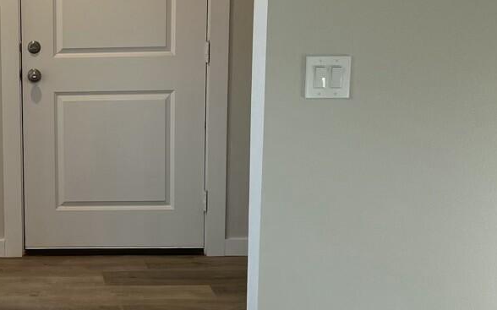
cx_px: 8
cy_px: 67
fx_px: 812
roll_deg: +1.1
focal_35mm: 60
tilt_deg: -8.3
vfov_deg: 21.4
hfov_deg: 31.6
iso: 64
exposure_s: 1/149
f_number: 1.5
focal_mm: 5.7
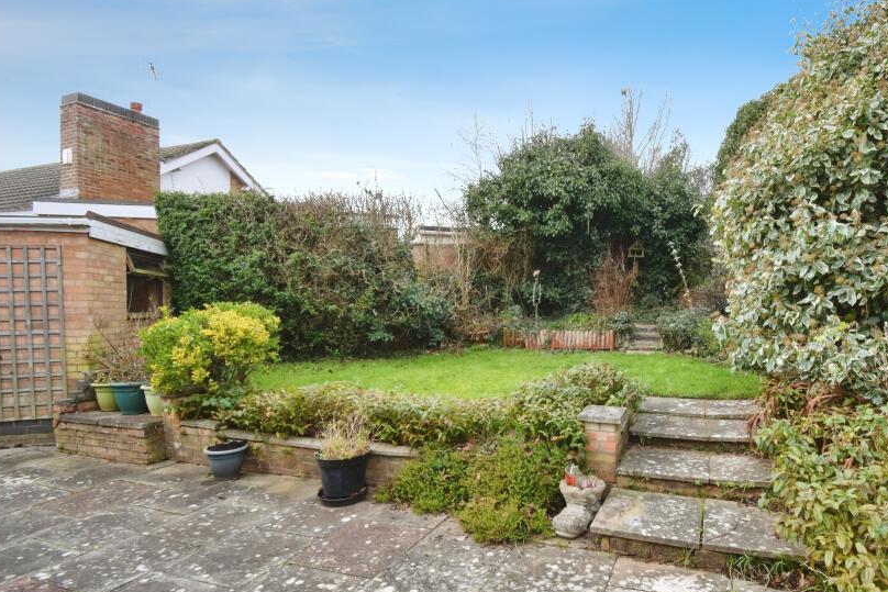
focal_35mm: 19
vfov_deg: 64.5
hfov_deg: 85.3
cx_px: 551
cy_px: 316
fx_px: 469
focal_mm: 10
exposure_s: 1/125
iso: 1000
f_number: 11
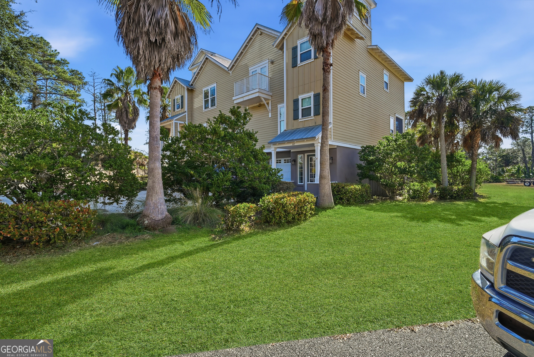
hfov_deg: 96.7
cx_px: 267
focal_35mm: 16
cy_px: 178
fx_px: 237
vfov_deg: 73.8
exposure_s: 1/1600
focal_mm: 16
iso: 320
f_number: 9
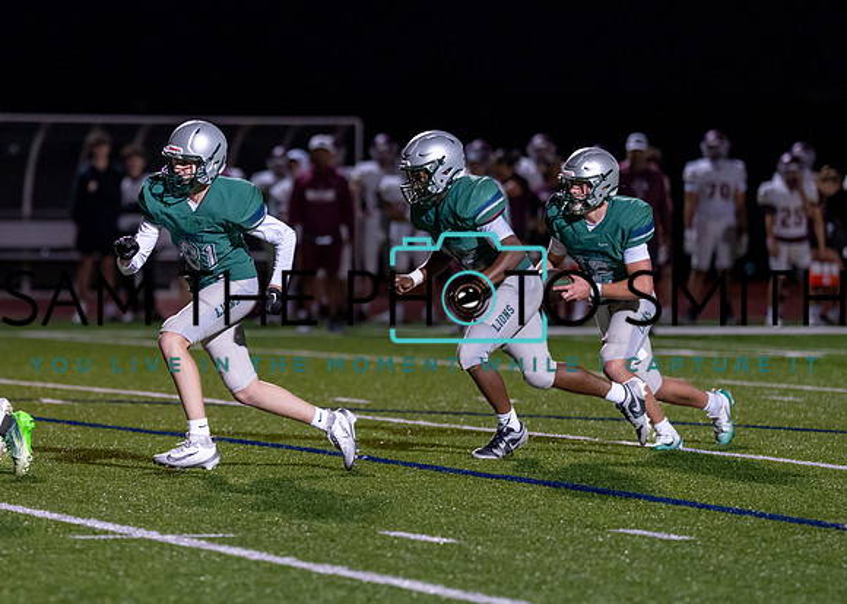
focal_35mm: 258
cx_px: 213
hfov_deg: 7.8
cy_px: 281
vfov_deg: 5.6
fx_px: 6211
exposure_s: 1/1250
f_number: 1.8
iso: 1600
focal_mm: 135
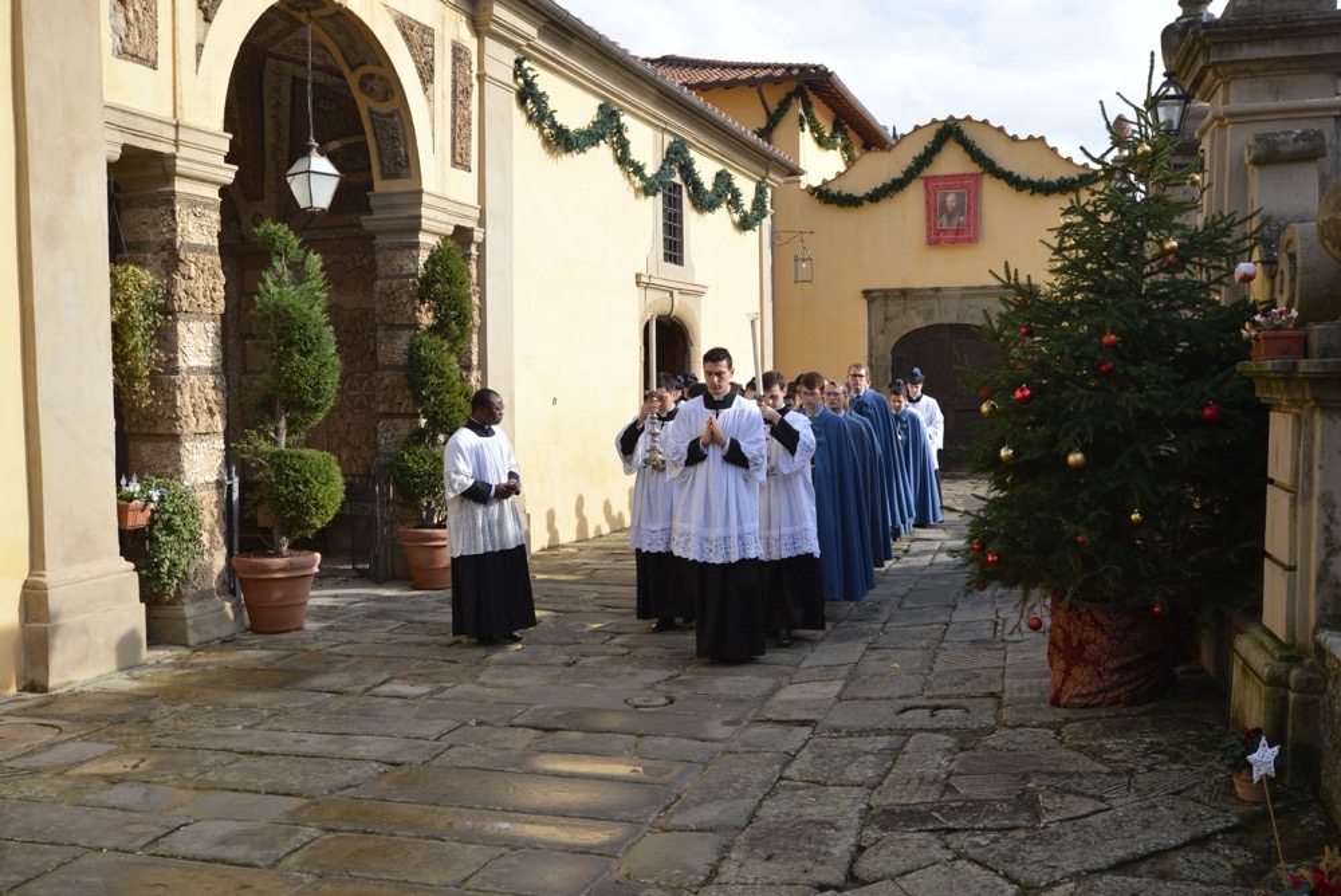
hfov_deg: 54.4
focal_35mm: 35
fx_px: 1304
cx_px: 670
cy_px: 448
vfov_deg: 37.9
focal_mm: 35
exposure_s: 1/500
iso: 400
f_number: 9
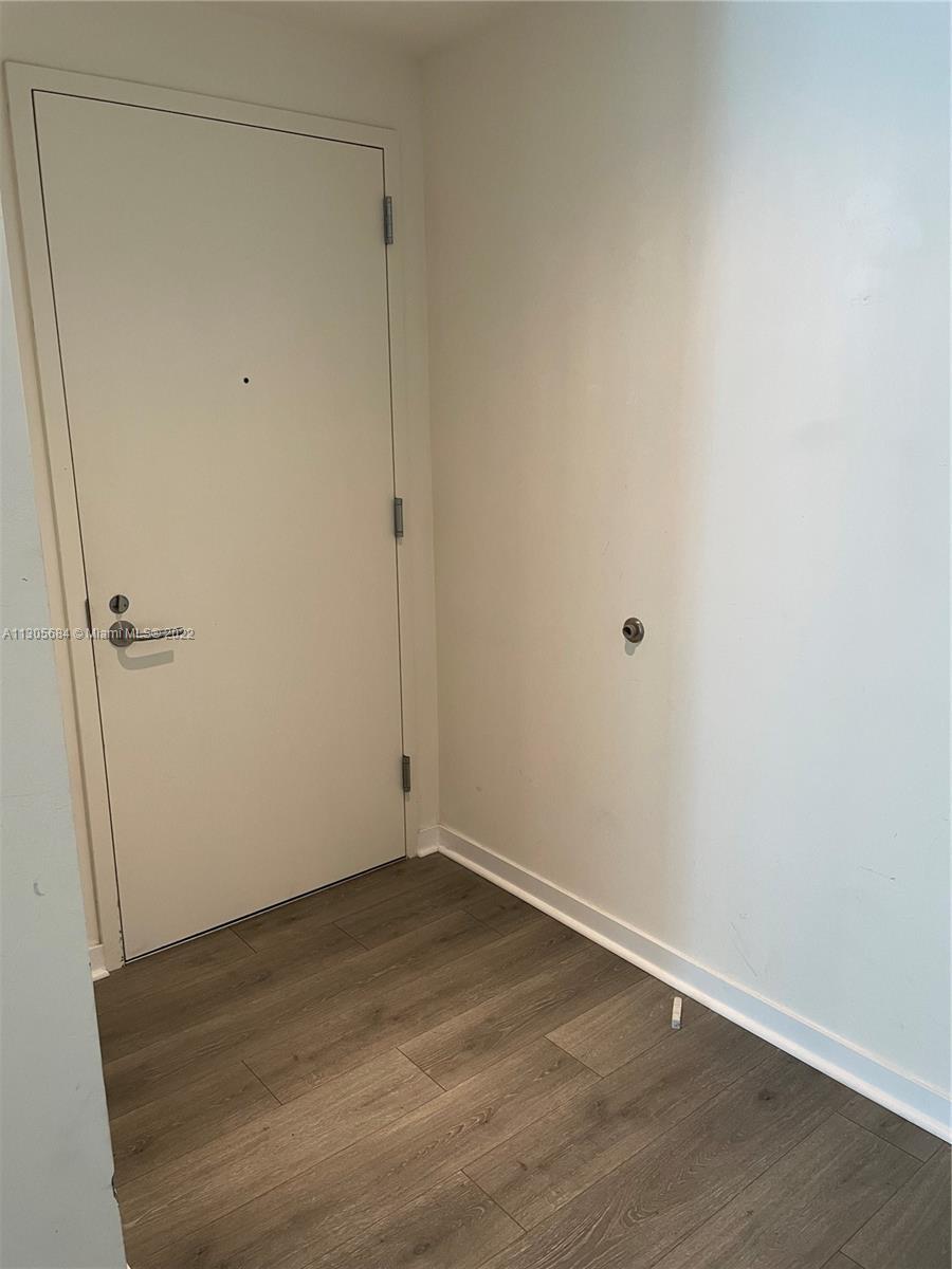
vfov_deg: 67.3
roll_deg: +1.9
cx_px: 476
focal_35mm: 26
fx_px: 953
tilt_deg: -13.4
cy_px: 634
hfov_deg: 53.1
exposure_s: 1/60
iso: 100
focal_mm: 4.2
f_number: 1.6
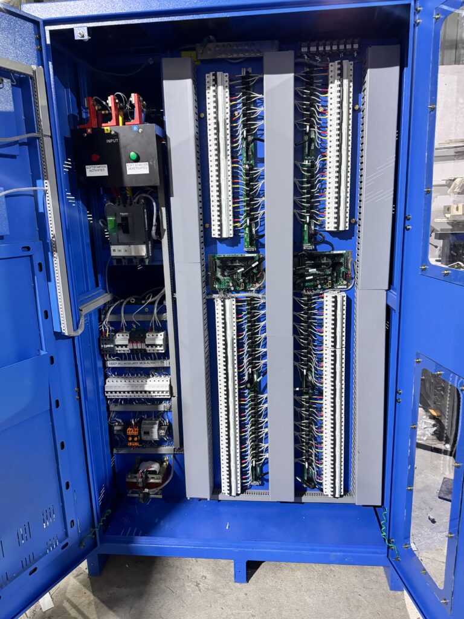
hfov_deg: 56.8
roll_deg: +2.0
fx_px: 429
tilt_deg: -11.9
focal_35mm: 24
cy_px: 310
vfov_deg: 71.6
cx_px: 232
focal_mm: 6.76
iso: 500
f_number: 1.78
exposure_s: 1/50
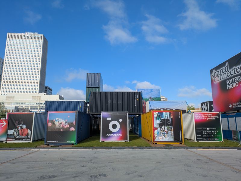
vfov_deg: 54.9
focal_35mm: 25
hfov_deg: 69.4
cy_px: 90
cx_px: 120
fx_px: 174
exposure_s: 1/2155
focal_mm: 5.43
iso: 40
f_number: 1.89
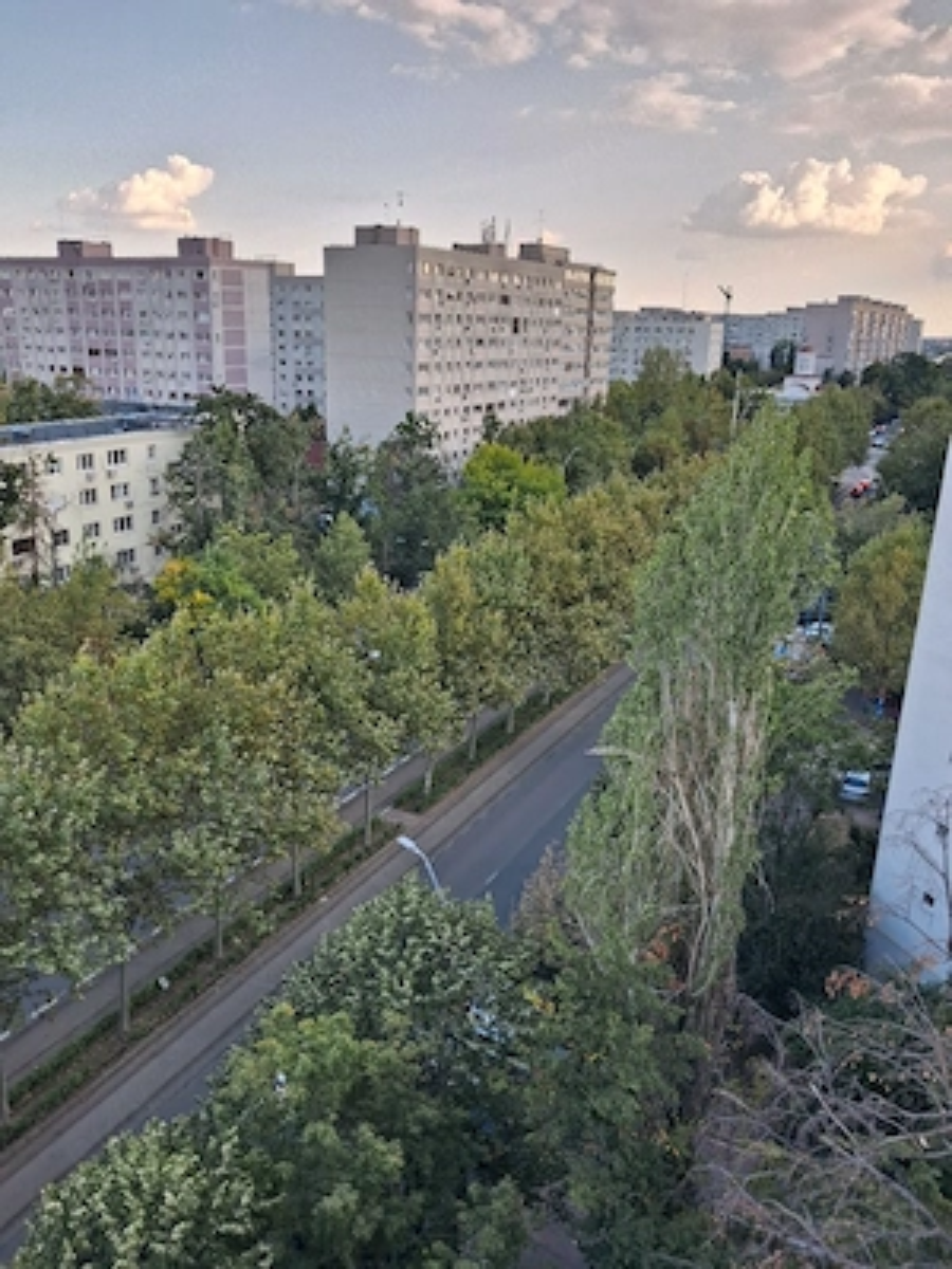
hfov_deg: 51.4
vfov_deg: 65.3
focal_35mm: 27
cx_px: 476
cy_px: 634
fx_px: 990
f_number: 1.8
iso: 25
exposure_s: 1/143
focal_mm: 4
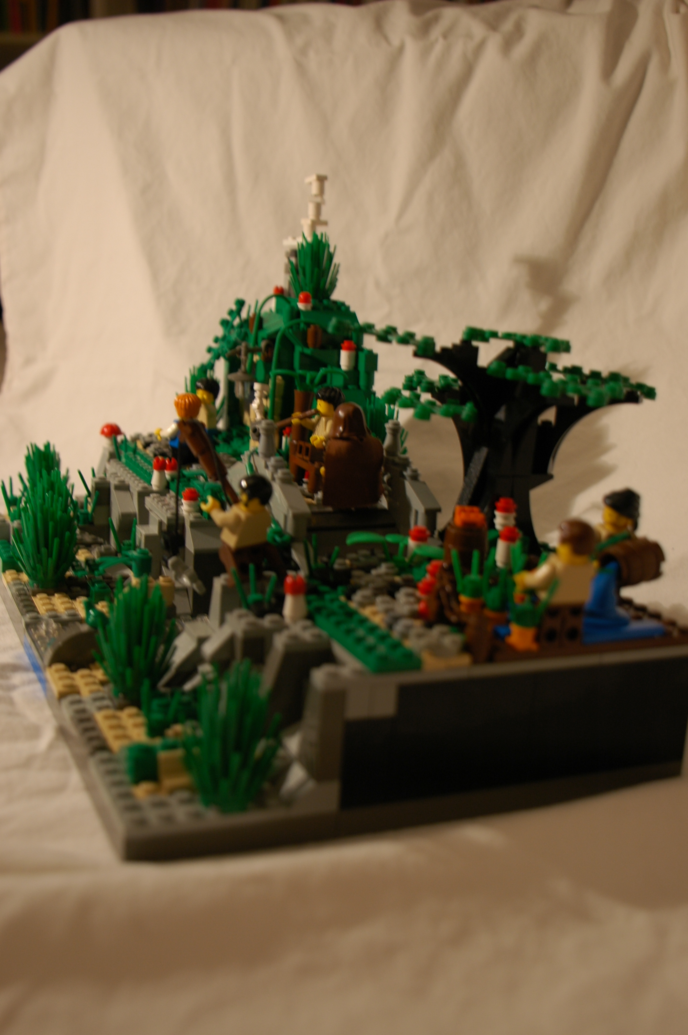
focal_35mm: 40
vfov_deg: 48.0
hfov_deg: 33.0
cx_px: 344
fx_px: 1163
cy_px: 518
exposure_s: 1/30
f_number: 3.8
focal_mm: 27
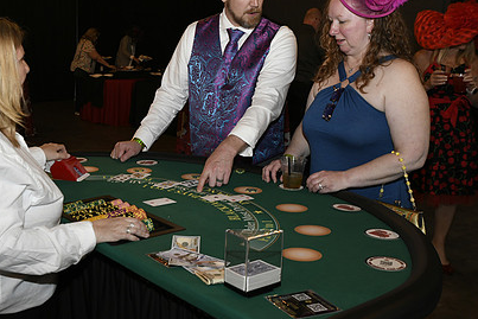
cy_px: 132
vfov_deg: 29.2
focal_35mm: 46
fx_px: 611
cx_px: 179
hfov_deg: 42.4
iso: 1600
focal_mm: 32
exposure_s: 1/60
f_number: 8
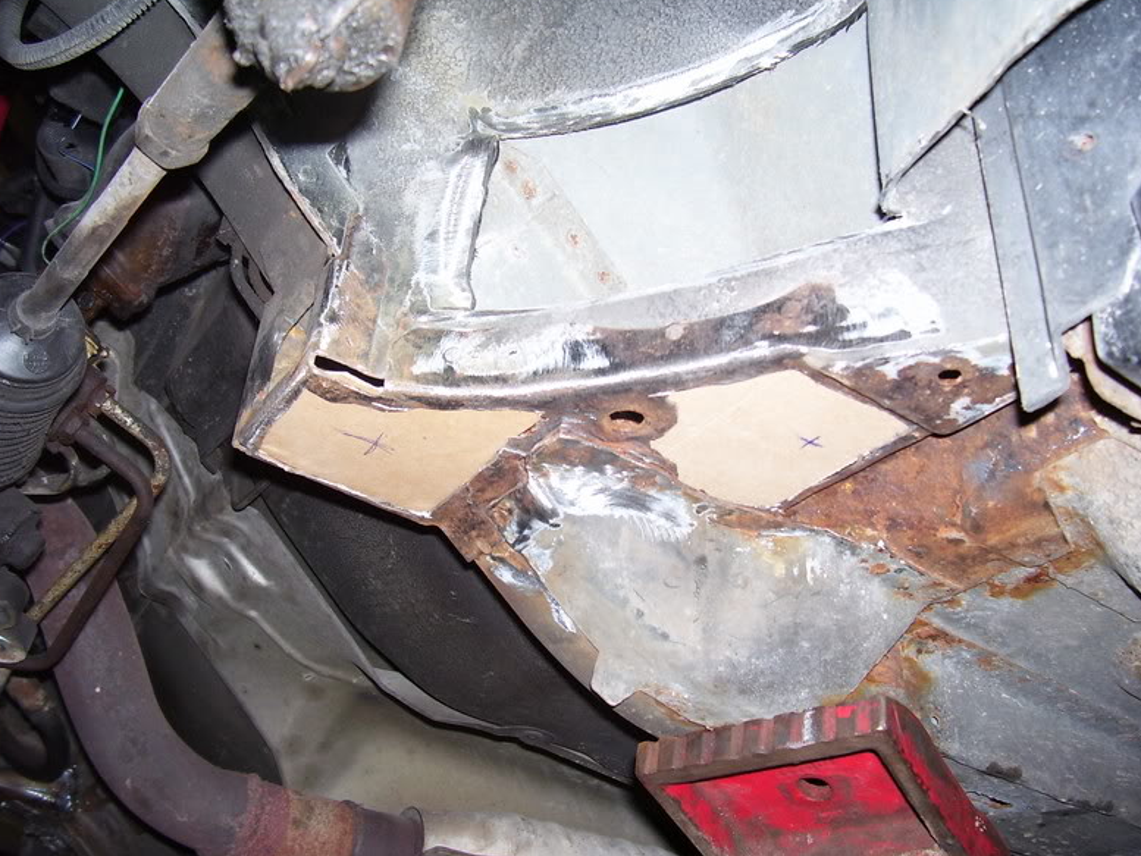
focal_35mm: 35
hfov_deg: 52.6
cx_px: 564
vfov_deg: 40.7
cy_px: 430
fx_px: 1154
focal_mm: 5.6
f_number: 2.7
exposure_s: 1/60
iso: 80
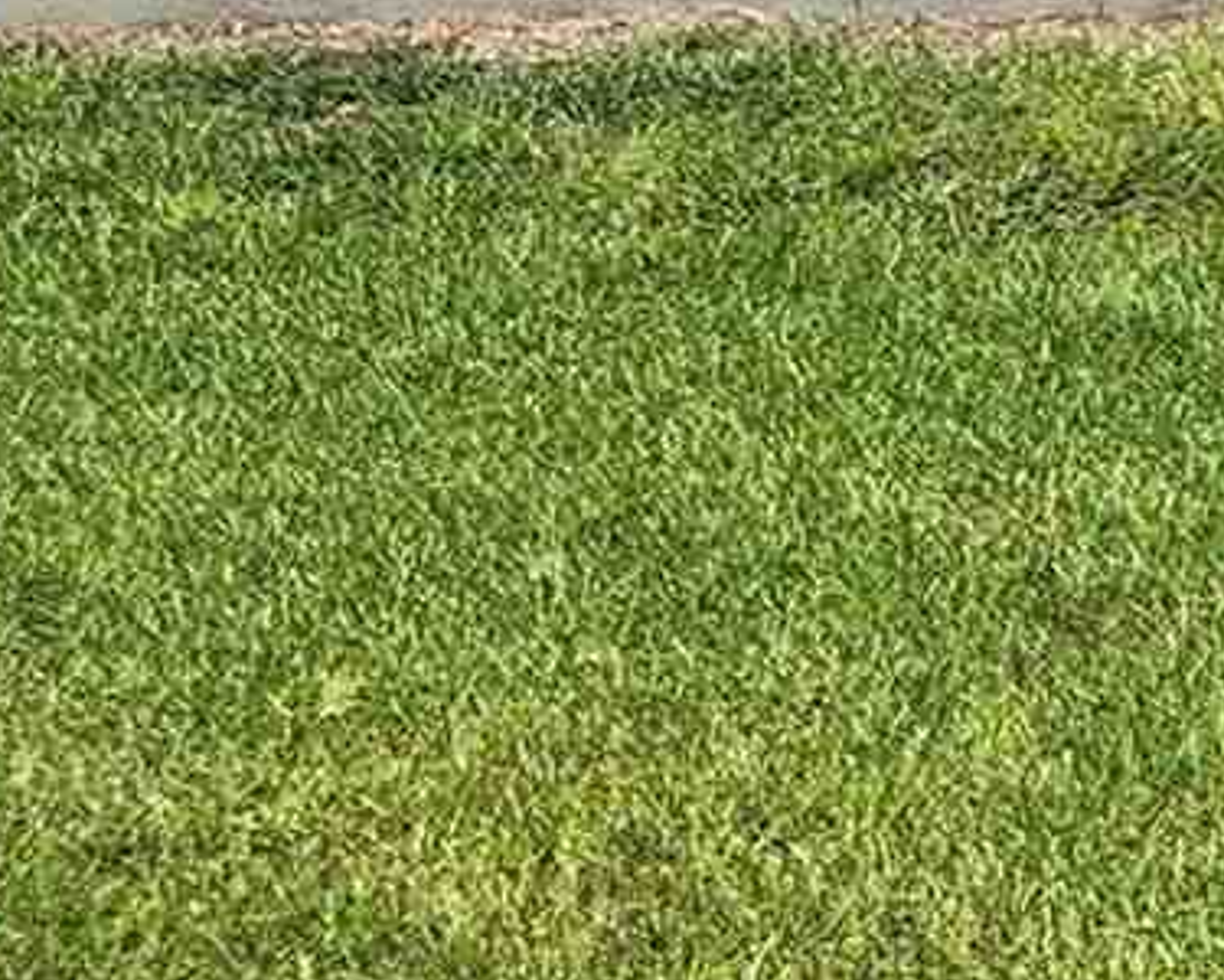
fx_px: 6666
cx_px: 2409
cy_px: -552
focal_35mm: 184
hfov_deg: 9.8
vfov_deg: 8.2
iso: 20
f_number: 1.8
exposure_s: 1/2500
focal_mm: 5.4
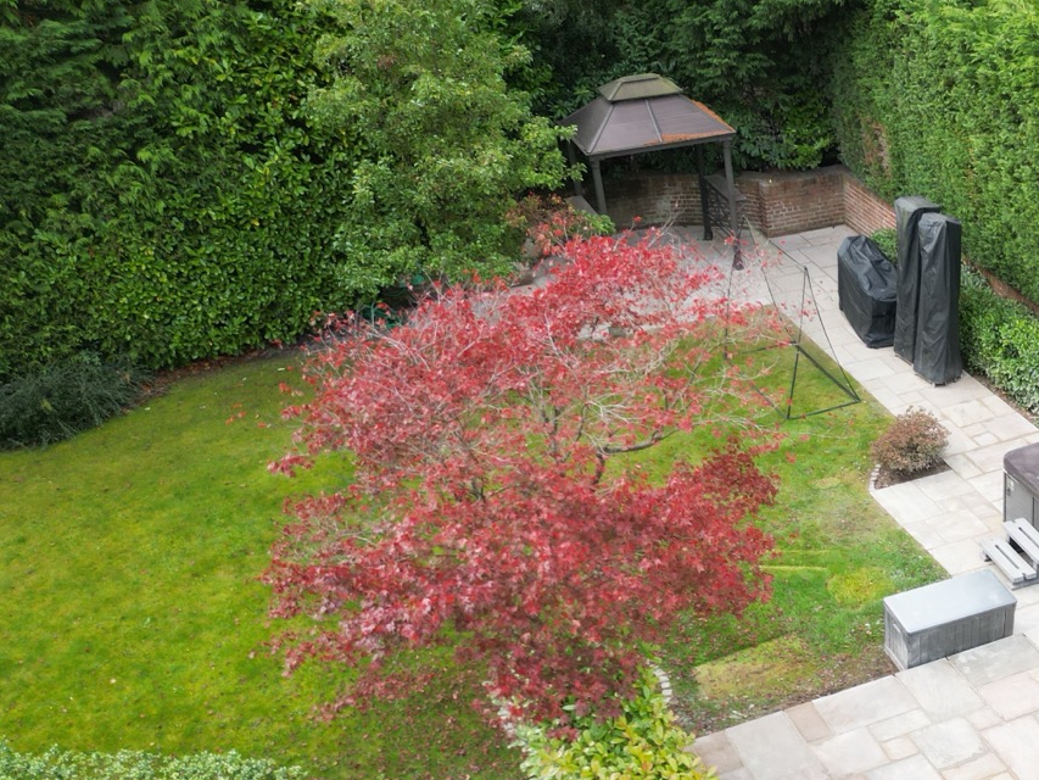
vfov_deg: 31.0
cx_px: 954
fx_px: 1351
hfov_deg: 38.8
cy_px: 669
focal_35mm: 45
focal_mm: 6.72
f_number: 1.7
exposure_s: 1/125
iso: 140
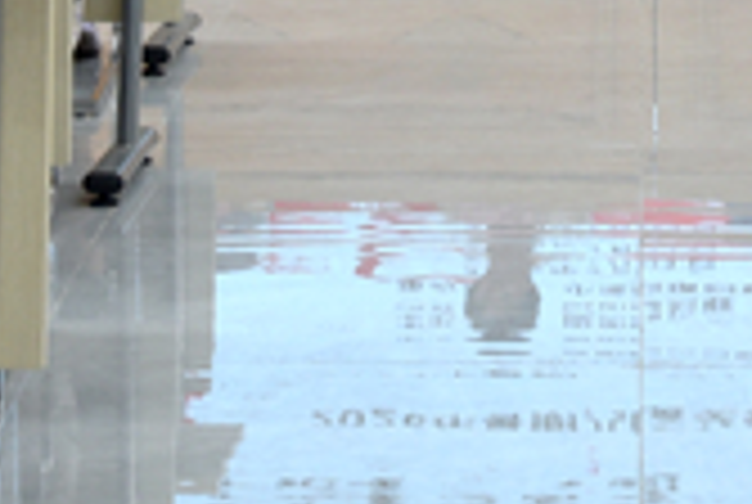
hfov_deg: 9.3
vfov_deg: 6.0
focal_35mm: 220
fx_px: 4604
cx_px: 657
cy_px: -652
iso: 400
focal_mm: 46
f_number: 5
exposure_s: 1/100
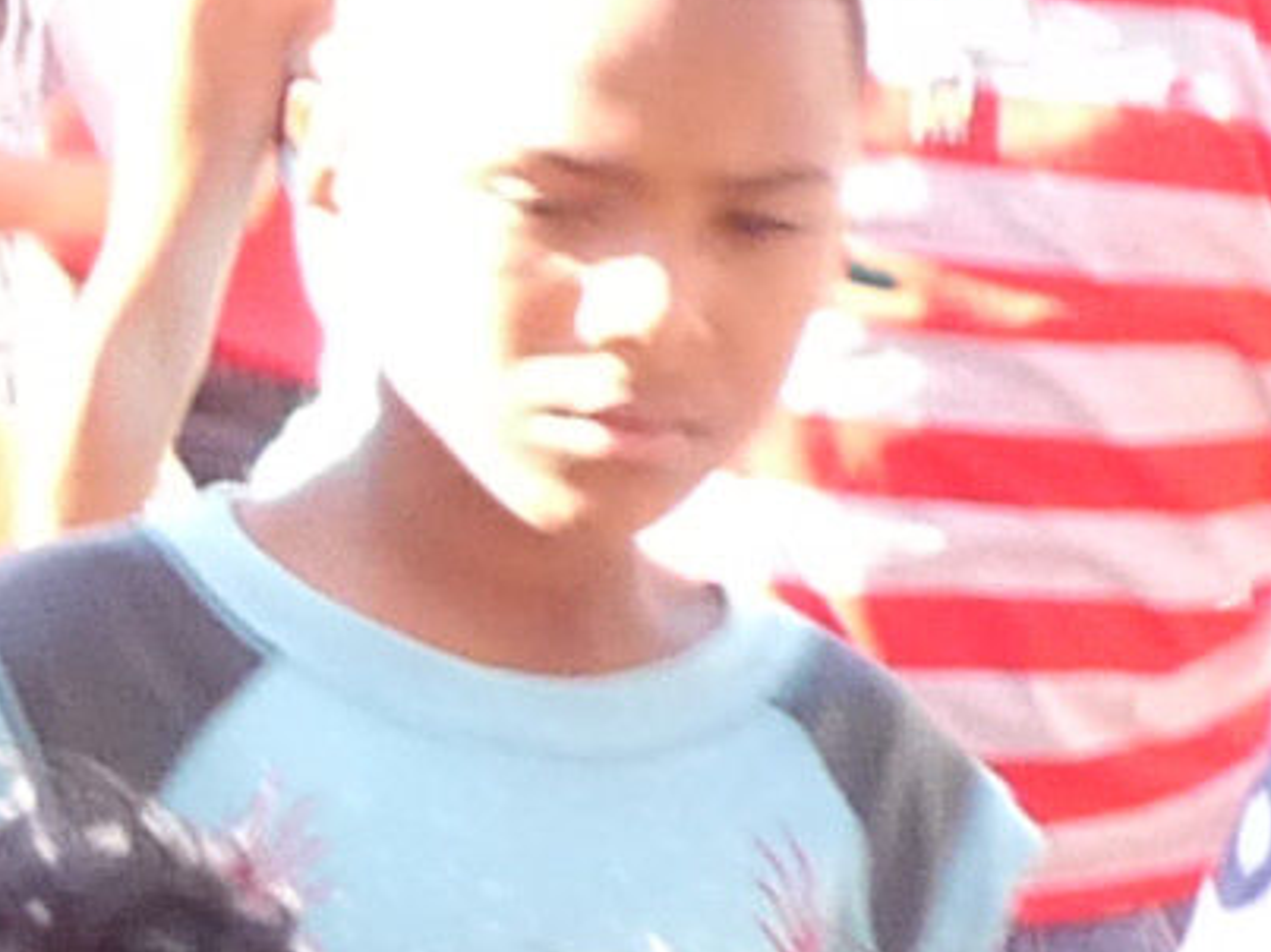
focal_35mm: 248
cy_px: 403
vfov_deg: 6.0
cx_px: -2403
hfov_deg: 7.2
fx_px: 9103
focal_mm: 4.8
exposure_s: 1/100
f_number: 2.8
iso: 200
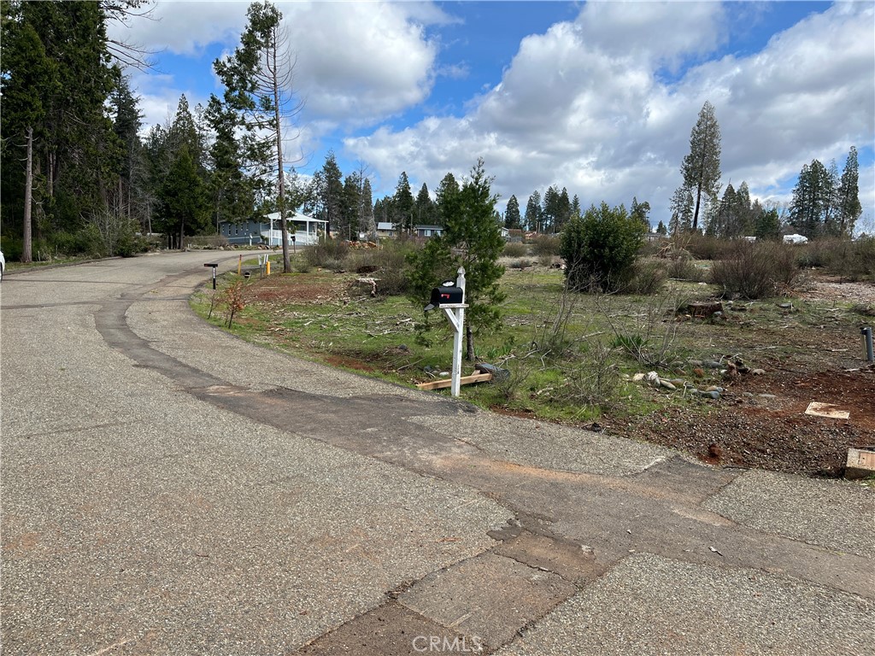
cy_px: 328
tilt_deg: -5.6
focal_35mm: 26
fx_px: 657
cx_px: 438
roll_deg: -1.8
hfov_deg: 67.3
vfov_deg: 53.1
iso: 50
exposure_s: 1/2463
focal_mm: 5.1
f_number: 1.6
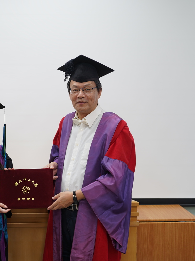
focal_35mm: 73
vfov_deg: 26.7
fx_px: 549
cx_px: 42
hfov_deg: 20.0
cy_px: 129
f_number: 2.8
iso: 125
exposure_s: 1/50
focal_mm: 50
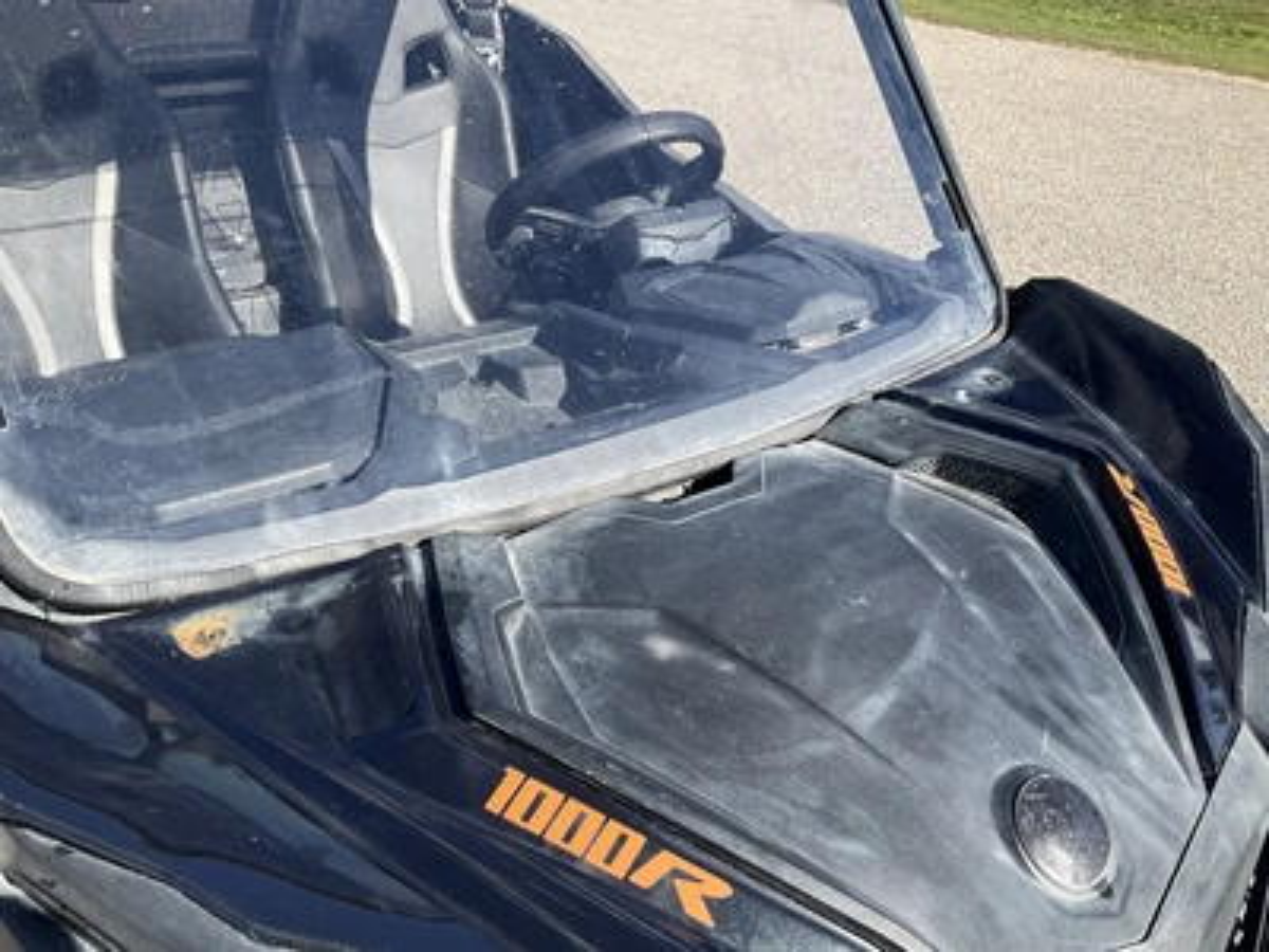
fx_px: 1063
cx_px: 634
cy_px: 476
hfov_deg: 61.7
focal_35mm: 29
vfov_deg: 48.2
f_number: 1.8
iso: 25
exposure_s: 1/962
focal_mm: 3
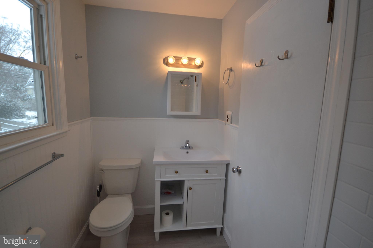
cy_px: 124
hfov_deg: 100.4
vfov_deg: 77.3
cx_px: 186
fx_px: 155
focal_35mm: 15
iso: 400
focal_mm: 10
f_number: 4
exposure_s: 1/60
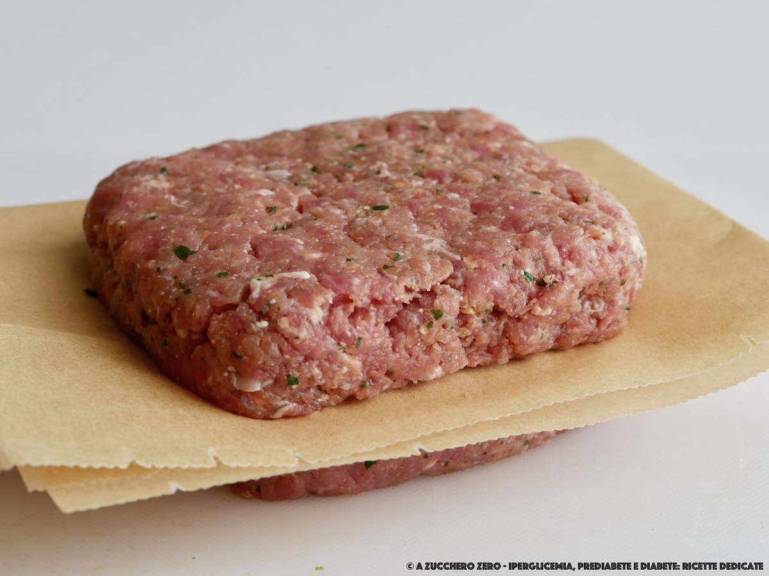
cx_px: 384
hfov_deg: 22.8
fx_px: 1911
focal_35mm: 86
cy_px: 288
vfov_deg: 17.2
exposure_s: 1/6
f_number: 5.6
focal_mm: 43
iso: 200
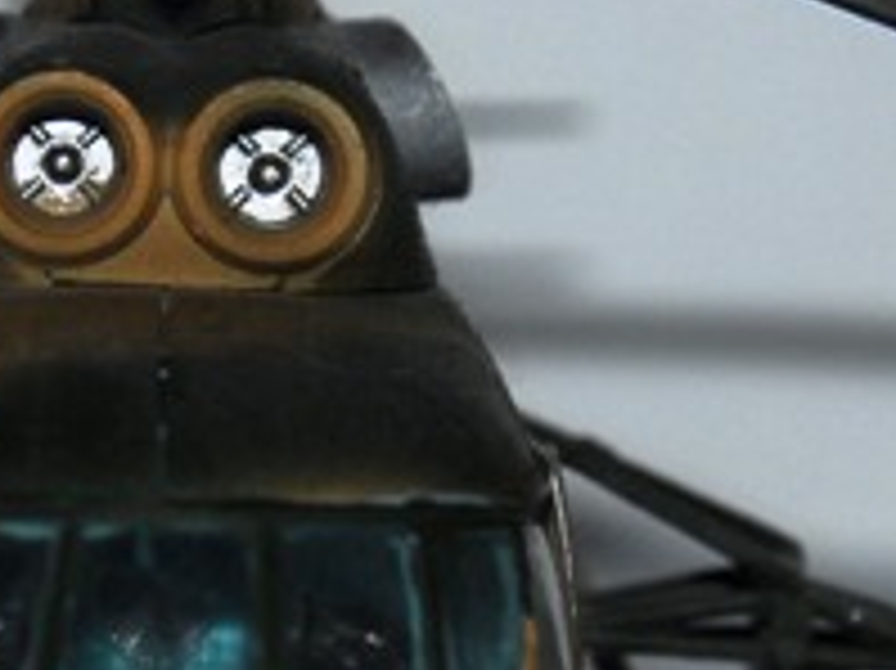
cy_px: 576
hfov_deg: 5.0
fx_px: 10206
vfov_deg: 3.8
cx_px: 293
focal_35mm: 395
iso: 400
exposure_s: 1/30
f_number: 8
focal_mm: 85
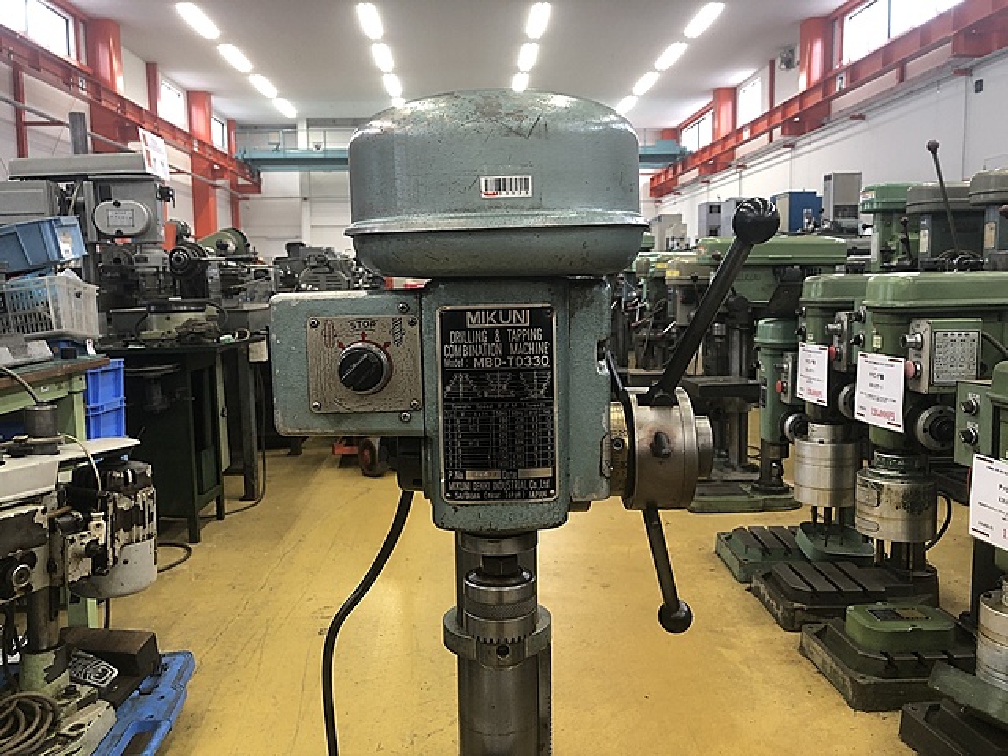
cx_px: 504
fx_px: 815
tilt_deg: -6.7
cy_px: 378
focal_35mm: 28
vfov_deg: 49.7
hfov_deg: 63.4
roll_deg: +1.3
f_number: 1.8
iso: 40
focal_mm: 3.99
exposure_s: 1/15
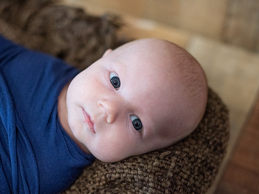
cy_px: 107
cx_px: 112
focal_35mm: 61
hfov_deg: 31.6
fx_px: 457
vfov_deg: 24.0
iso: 1250
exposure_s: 1/200
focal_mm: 50
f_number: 2.2
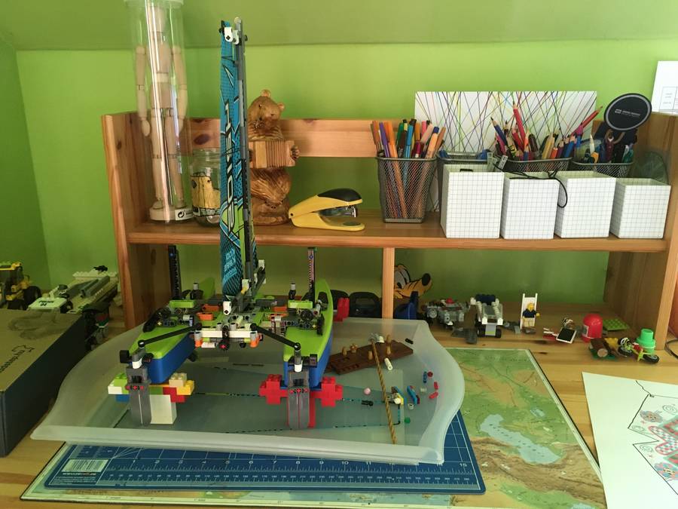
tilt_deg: -14.7
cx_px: 339
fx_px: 568
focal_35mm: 29
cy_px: 254
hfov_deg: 61.7
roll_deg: +0.6
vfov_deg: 48.2
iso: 200
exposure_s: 1/17
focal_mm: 4.15
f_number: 2.2
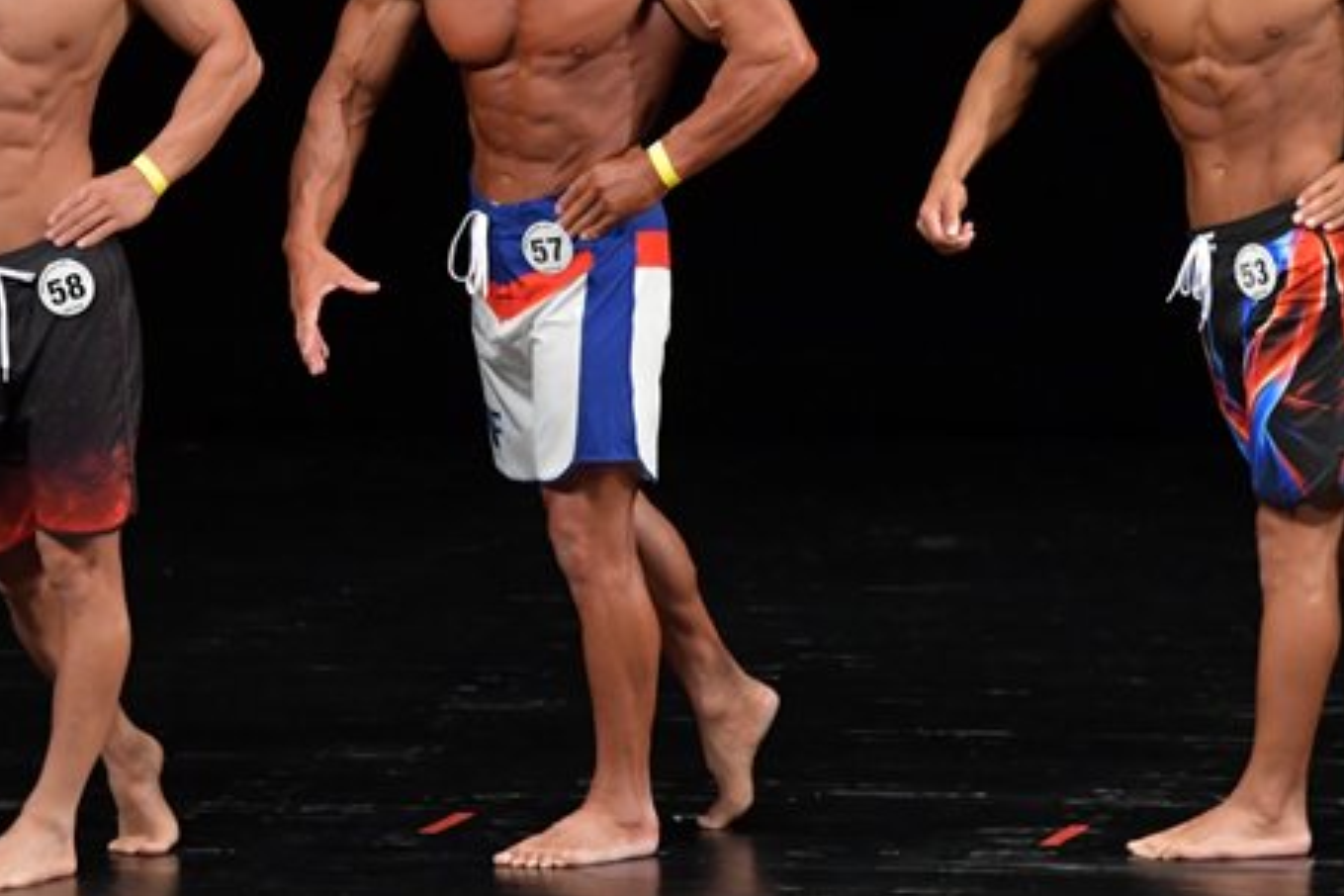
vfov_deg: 3.0
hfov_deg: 4.5
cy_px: 228
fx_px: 17247
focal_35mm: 462
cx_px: 506
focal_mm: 180
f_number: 5.6
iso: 3200
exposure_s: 1/400
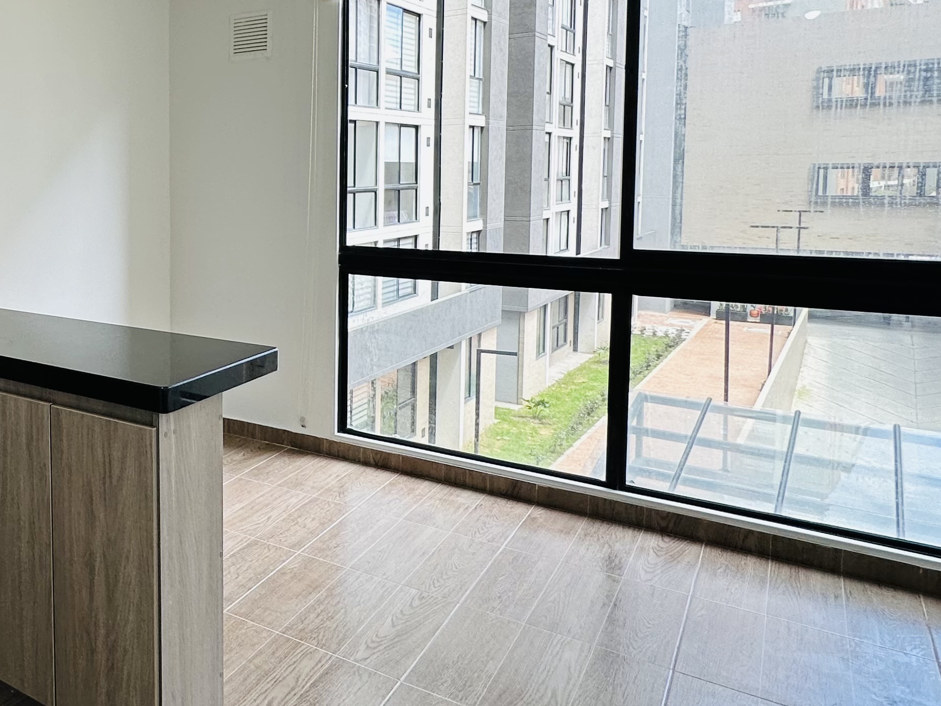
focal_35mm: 31
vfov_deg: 44.7
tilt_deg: -3.8
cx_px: 20
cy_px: 230
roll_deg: +0.6
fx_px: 843
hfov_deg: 48.9
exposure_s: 1/120
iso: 50
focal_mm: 2.22
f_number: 2.2
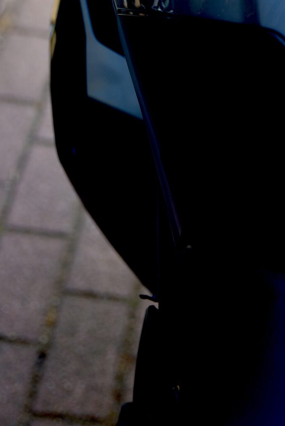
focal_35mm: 120
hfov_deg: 11.2
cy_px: -62
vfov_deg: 16.5
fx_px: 1423
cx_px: 351
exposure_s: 1/60
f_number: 2.8
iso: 100
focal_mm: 48
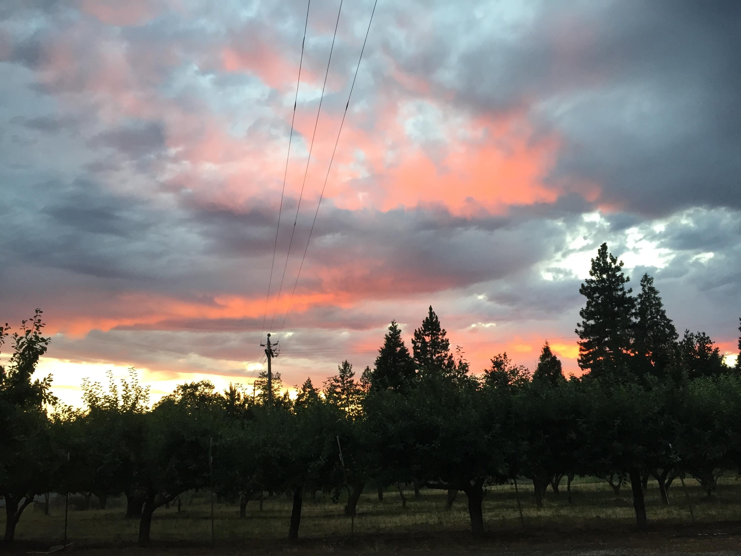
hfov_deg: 61.7
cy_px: 278
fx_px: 621
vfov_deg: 48.2
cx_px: 370
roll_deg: -1.1
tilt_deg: +15.2
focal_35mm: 29
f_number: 2.2
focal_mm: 4.15
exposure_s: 1/30
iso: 32
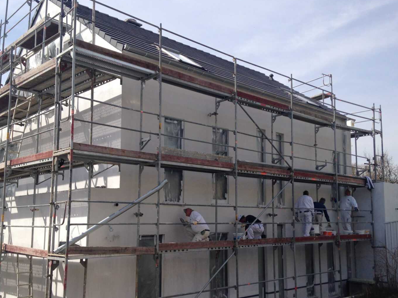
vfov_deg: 36.7
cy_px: 172
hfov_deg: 47.8
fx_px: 448
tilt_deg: +8.3
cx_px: 187
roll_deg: -0.2
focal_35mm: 39
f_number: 2.4
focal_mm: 4.12
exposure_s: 1/2169
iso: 50
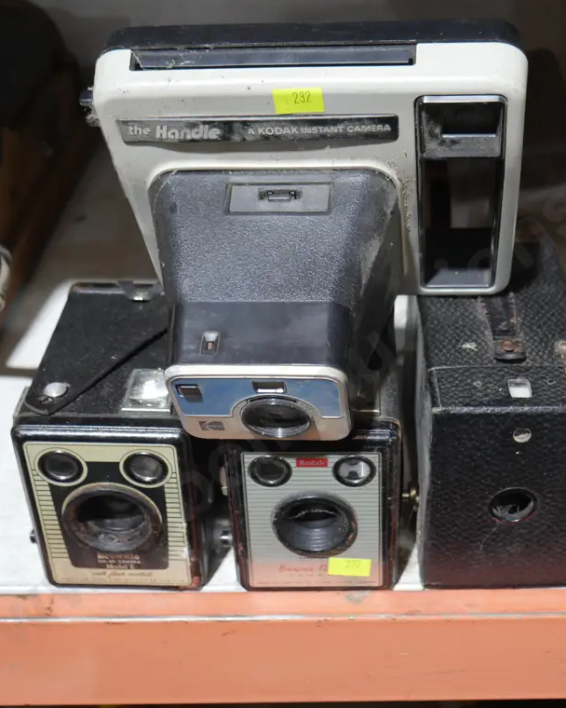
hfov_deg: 30.0
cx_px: 378
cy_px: 353
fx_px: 1047
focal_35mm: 50
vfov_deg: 37.3
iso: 800
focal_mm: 19
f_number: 4.1
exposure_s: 1/60
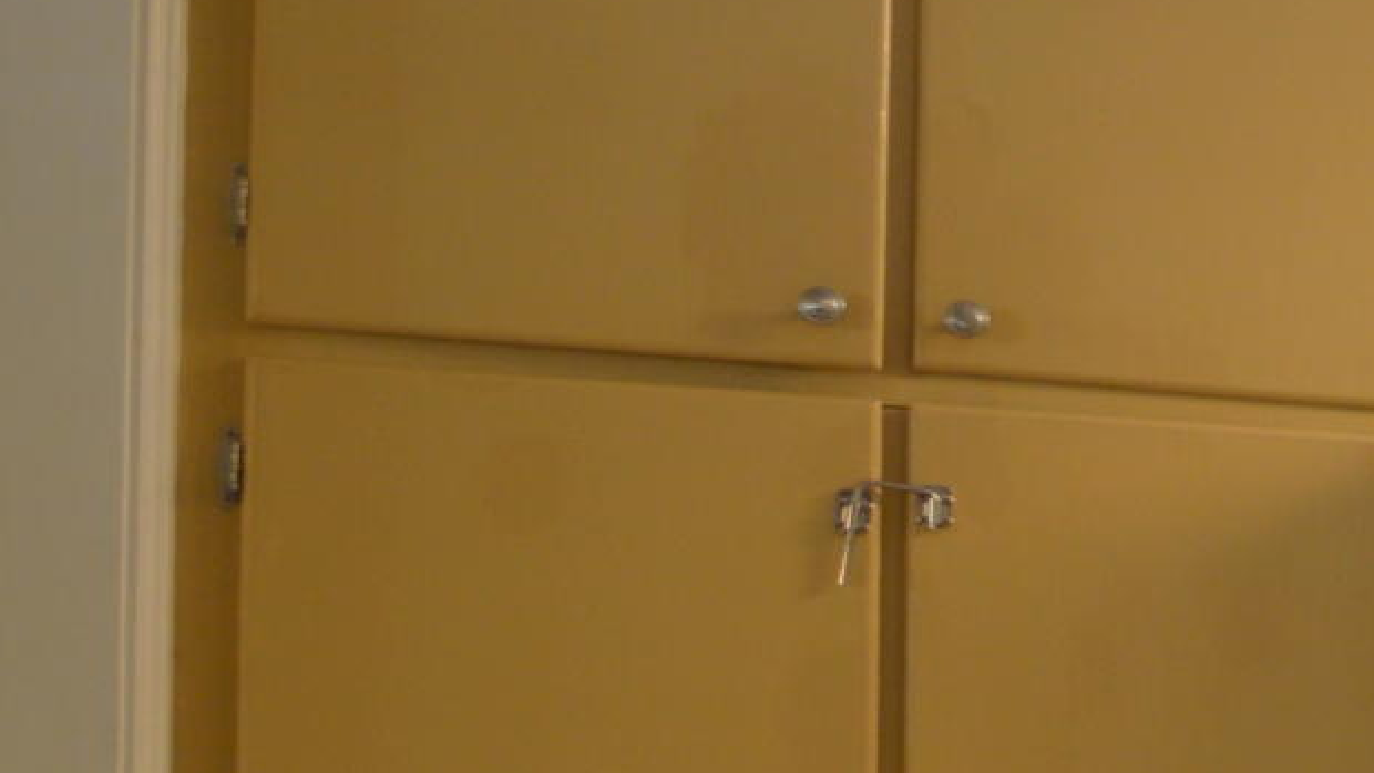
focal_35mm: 76
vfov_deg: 15.5
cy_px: 811
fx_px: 2769
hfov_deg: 16.3
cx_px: 3094
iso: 100
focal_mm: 10
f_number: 3.5
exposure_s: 1/10
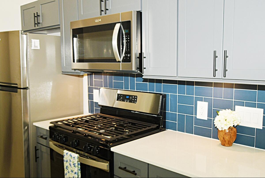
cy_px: 89
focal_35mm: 38
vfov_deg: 35.2
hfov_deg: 50.6
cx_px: 132
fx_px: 280
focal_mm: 19
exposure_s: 1/200
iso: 200
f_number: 3.5
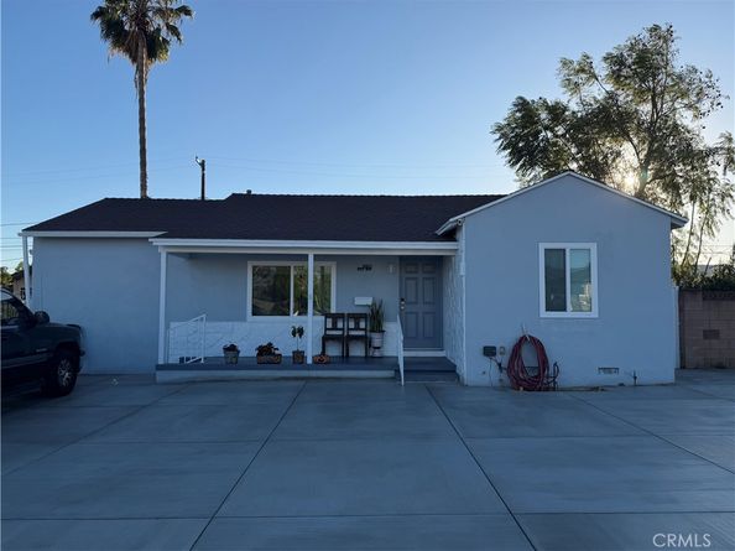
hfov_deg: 71.6
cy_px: 276
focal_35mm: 24
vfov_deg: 56.8
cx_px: 368
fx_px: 509
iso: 80
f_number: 1.78
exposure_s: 1/3021
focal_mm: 6.76
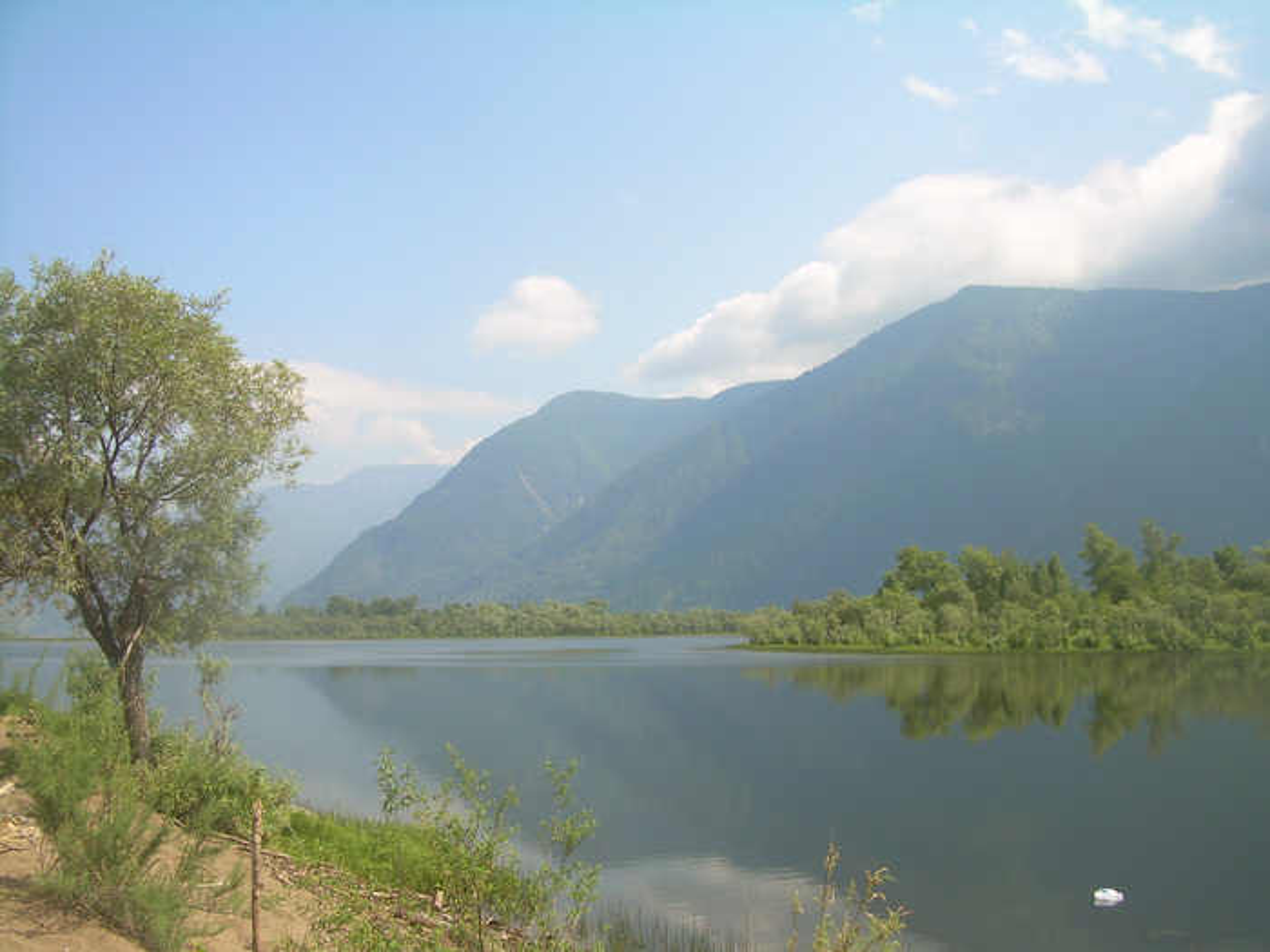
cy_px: 476
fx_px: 1394
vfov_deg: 37.7
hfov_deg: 49.0
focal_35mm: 38
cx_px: 635
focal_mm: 6.3
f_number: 4.6
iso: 50
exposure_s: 1/297
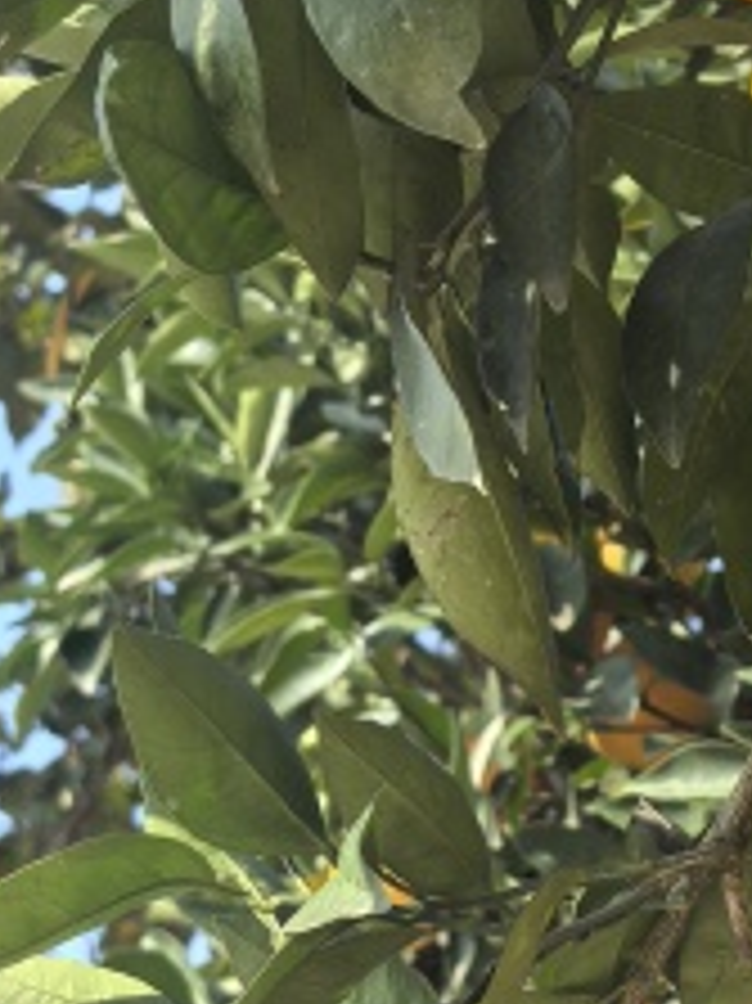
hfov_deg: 11.2
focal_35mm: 129
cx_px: 968
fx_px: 3740
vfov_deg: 15.3
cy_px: 570
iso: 50
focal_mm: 6.98
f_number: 2
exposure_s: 1/829
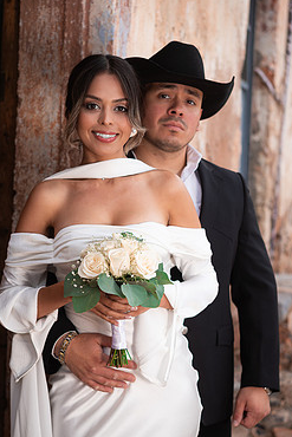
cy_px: 213
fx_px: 887
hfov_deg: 18.7
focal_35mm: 73
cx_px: 156
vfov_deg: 27.7
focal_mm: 60
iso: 125
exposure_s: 1/125
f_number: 4
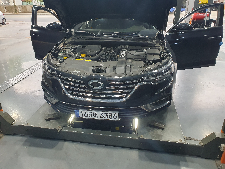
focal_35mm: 26
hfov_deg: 67.3
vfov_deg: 53.1
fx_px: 169
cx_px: 112
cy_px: 84
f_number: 2.4
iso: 200
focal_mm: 4.32
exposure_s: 1/60
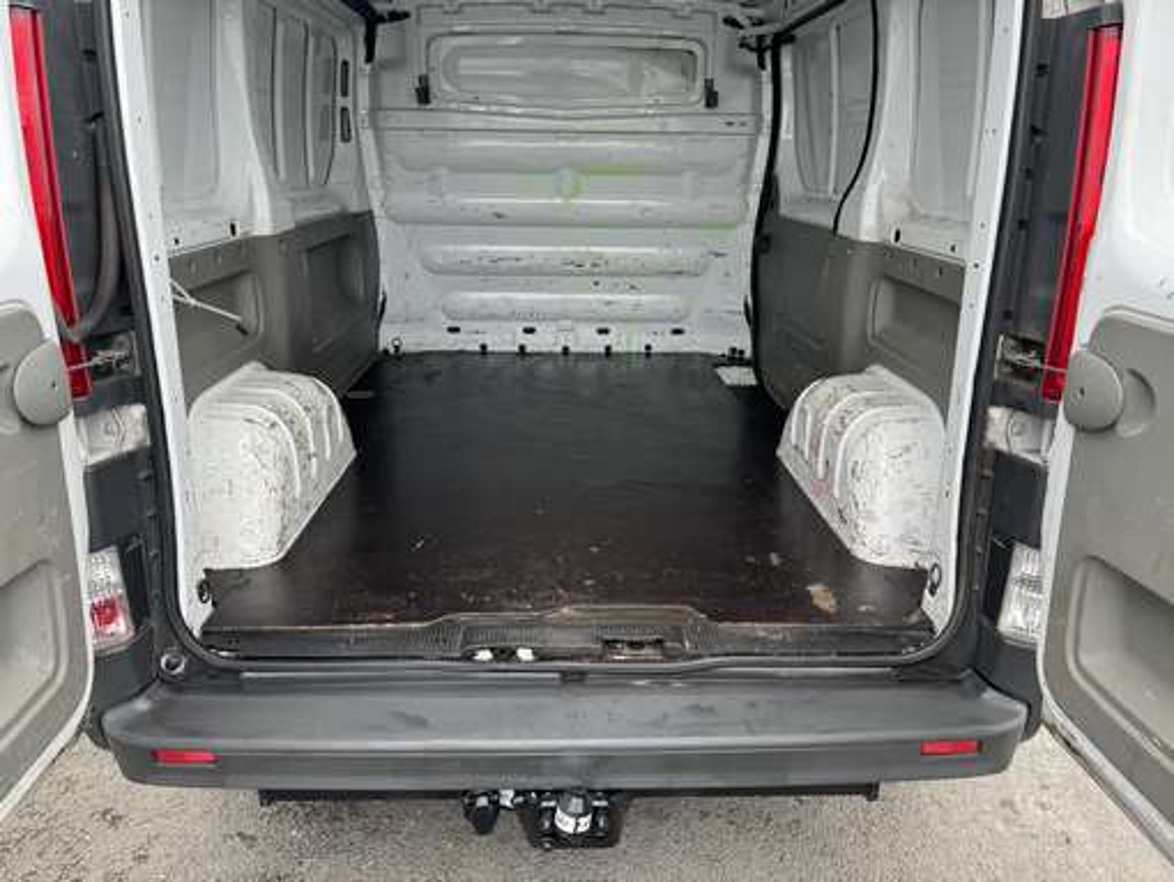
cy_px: 441
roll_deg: -1.1
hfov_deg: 71.6
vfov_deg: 56.9
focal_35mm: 24
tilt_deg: -20.2
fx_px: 814
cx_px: 587
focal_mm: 6.86
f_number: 1.78
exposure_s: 1/121
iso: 64
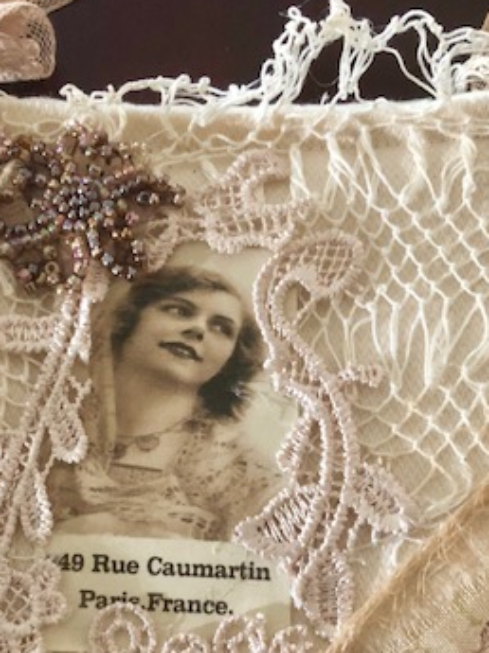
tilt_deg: -65.6
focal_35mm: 52
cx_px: 190
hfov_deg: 27.9
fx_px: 981
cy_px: 456
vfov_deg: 36.3
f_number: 1.8
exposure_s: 1/4
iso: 100
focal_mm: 3.99
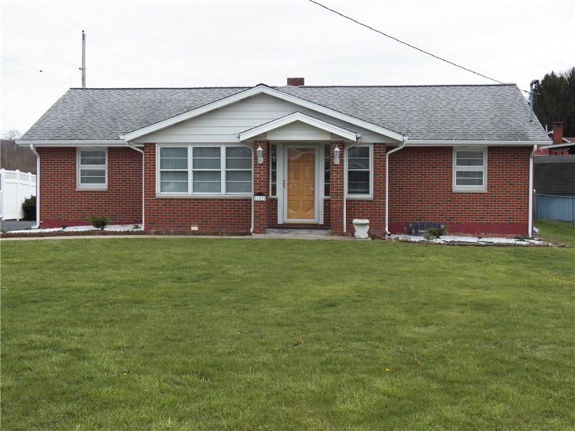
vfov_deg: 32.9
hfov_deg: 42.9
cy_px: 216
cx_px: 288
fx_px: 731
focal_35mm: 44
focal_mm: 7.9
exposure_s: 1/400
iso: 125
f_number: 4
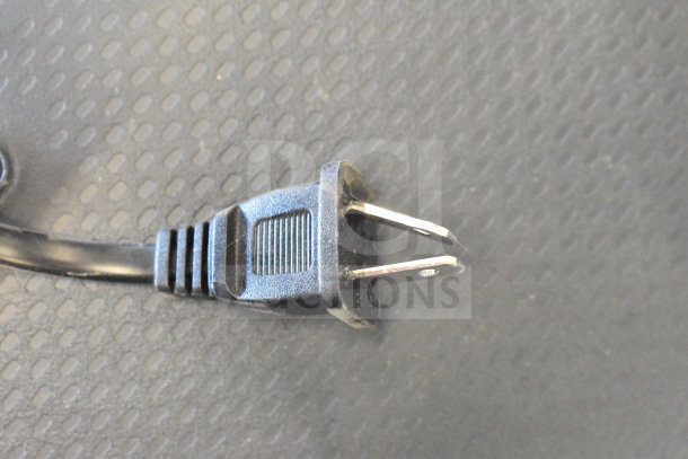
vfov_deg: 16.6
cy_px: 230
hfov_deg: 24.6
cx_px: 344
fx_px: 1577
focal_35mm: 82
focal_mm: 55
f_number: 5.6
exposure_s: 1/100
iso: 16000
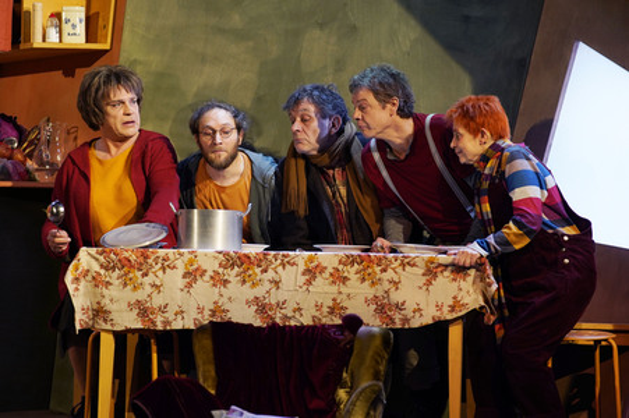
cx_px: 314
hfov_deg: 10.3
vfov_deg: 6.9
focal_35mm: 200
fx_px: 3492
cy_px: 209
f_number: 4.5
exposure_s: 1/250
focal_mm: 200
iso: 1600
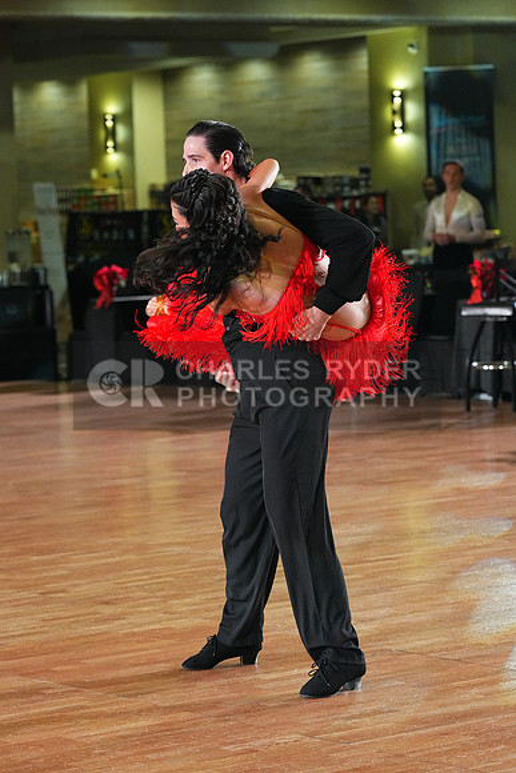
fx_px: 2750
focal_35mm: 128
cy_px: 386
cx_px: 258
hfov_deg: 10.7
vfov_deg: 16.0
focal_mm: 128
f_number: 5.6
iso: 8000
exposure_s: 1/400
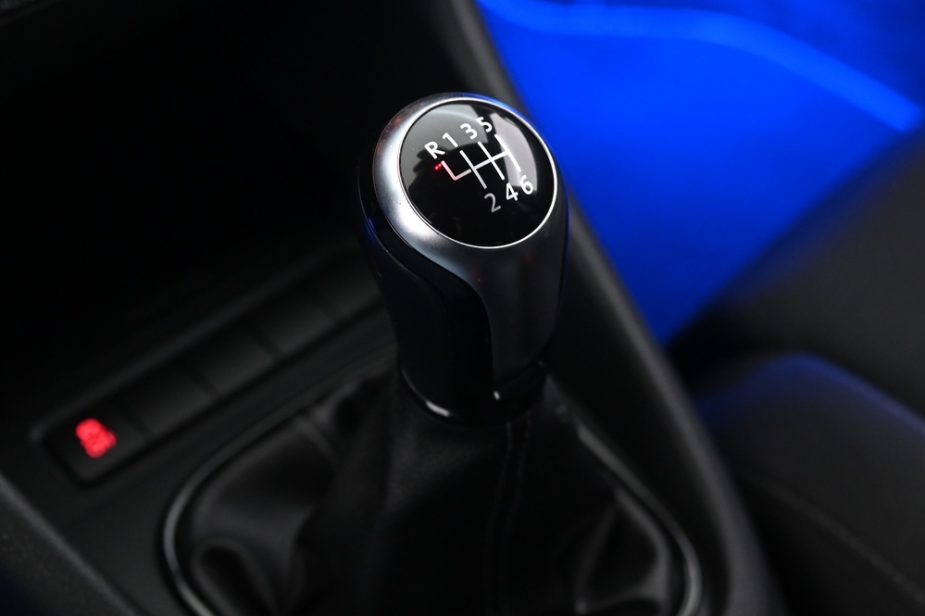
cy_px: 348
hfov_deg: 30.9
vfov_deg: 20.9
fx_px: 1669
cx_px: 541
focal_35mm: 65
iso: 2000
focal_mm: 40
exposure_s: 1/13
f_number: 4
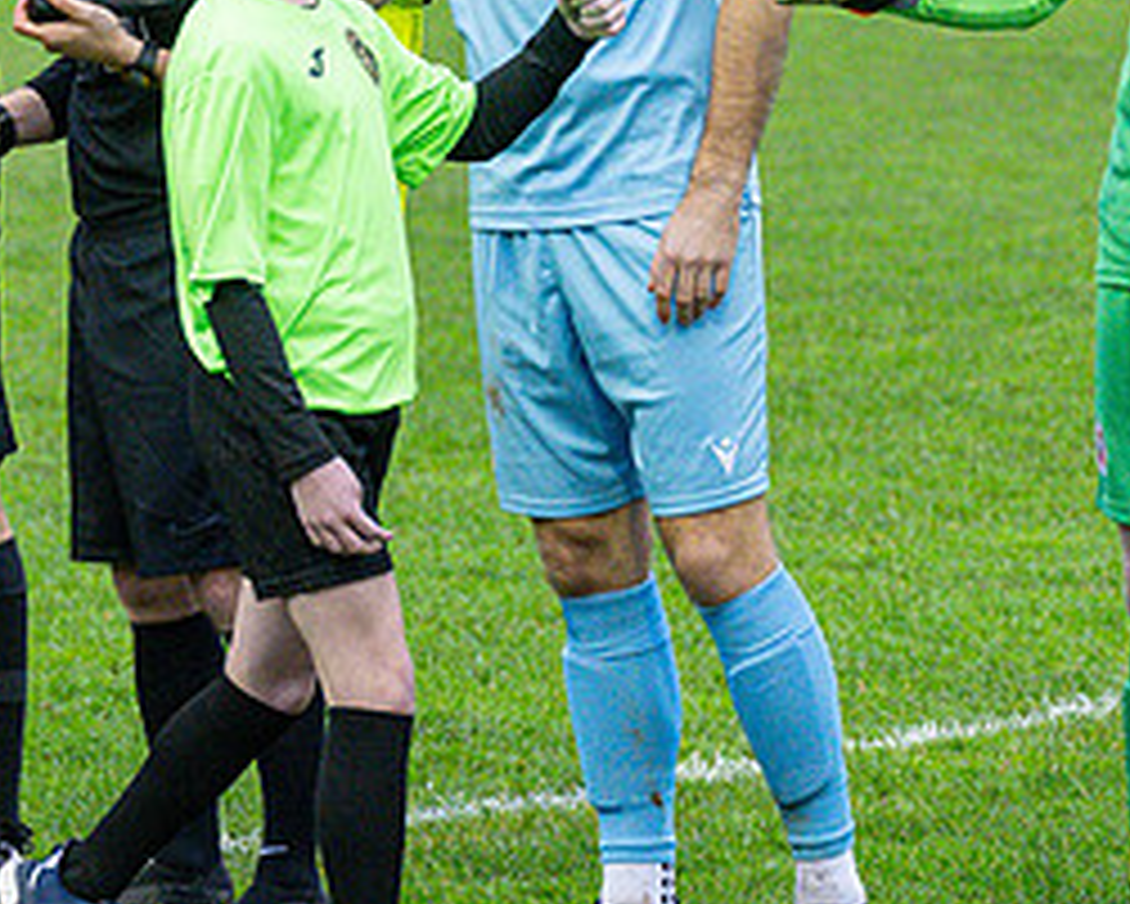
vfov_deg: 5.8
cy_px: 369
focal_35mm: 265
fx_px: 8866
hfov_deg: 7.3
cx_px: 219
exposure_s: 1/2000
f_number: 2.8
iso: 2000
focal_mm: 70
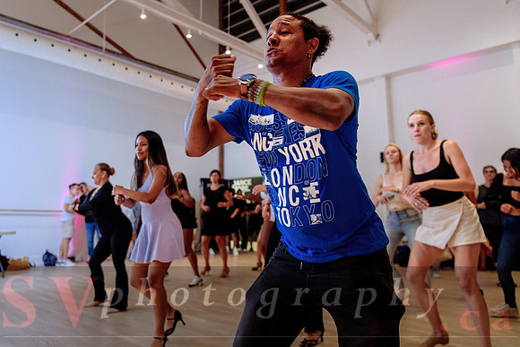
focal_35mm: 28
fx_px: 409
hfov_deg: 64.7
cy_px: 158
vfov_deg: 45.9
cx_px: 237
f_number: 2.8
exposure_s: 1/200
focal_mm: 26
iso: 1600
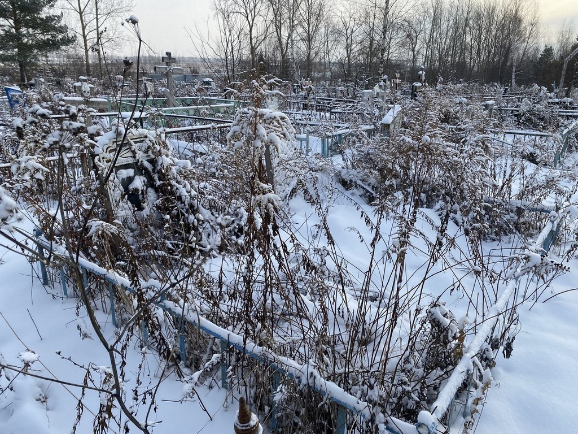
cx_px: 289
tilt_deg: -9.3
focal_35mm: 26
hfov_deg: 67.3
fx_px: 434
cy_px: 217
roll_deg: +1.3
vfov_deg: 53.1
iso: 32
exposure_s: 1/1330
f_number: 1.8
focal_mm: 4.25
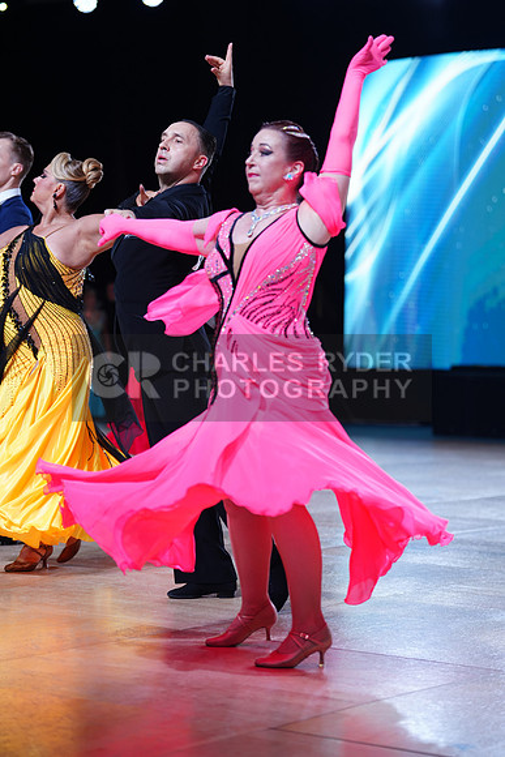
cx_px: 252
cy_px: 378
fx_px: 1977
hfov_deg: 14.6
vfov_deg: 21.7
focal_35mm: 94
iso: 500
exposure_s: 1/500
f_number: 2.8
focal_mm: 94
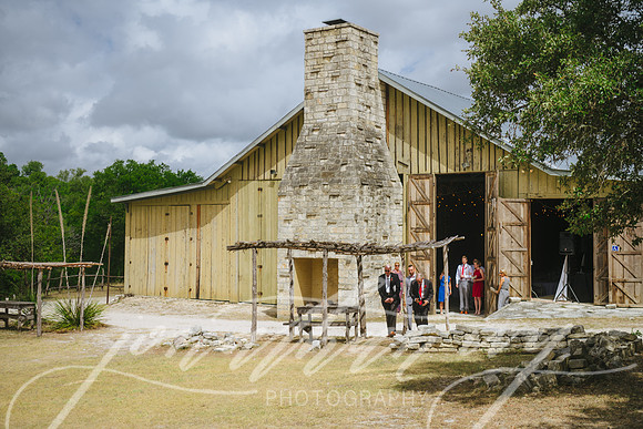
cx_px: 322
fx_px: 857
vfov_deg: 28.1
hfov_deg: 41.1
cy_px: 214
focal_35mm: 48
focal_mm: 48
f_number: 2.8
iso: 31
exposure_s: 1/1250
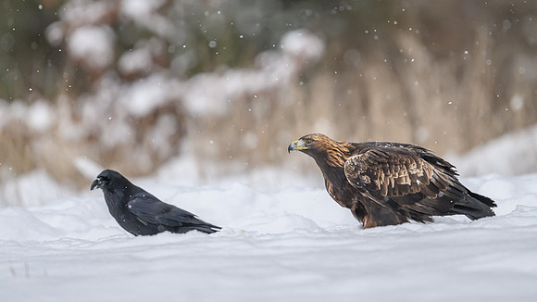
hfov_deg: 2.8
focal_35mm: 782
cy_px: 92
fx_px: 11134
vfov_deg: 1.6
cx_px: 305
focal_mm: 560
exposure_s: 1/1000
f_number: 4
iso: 1250
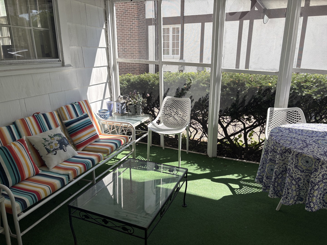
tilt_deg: -17.1
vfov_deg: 53.1
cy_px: 122
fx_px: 246
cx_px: 164
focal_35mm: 26
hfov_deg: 67.3
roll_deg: +0.2
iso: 64
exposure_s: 1/820
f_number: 1.6
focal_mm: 5.96
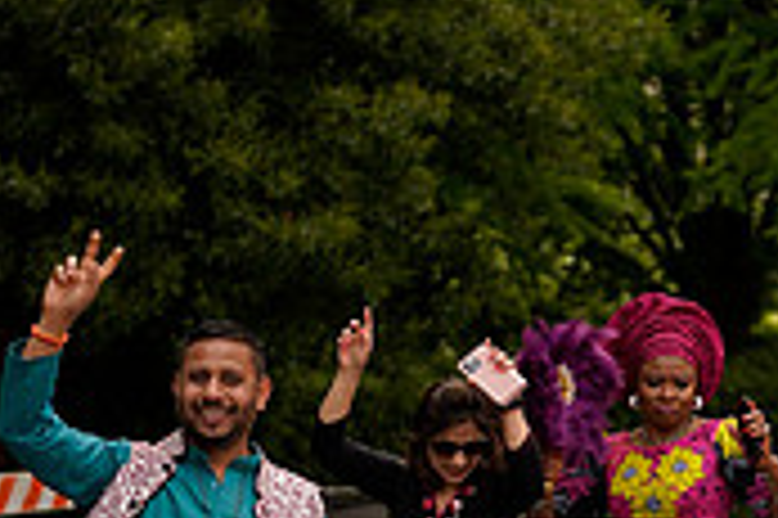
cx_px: 895
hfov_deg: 8.7
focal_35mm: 235
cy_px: 579
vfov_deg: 5.8
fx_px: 5074
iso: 125
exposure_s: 1/400
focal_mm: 70
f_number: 2.8
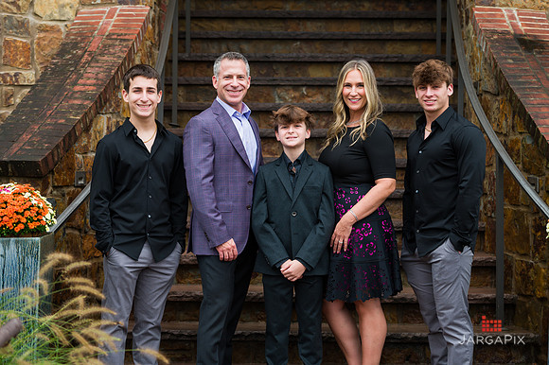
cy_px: 174
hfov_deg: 21.2
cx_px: 275
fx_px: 1465
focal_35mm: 96
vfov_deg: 14.2
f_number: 4
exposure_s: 1/200
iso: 200
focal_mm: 90
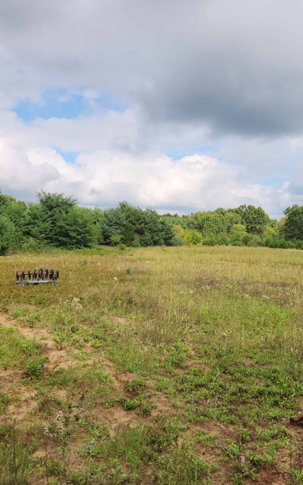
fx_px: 436
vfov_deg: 58.1
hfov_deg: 38.2
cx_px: 182
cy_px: 243
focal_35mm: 33
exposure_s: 1/2000
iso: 20
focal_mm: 5.4
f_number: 1.8
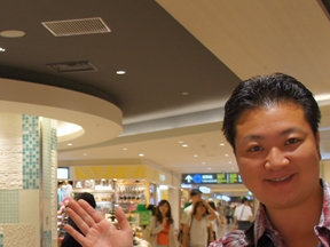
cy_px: 222
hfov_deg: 24.9
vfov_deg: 20.0
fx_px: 686
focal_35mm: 72
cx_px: -46
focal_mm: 18
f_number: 4
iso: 500
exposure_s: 1/160
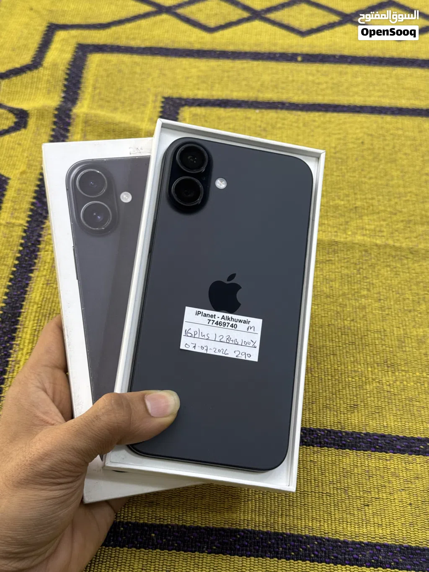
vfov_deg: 39.7
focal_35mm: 48
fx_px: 793
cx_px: 214
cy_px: 286
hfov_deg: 30.3
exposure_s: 1/100
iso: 125
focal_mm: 6.76
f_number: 1.78
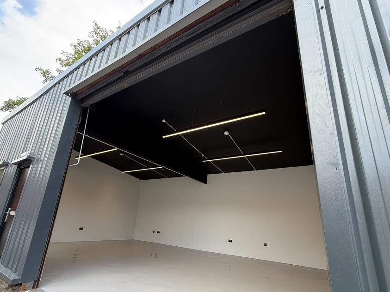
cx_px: 185
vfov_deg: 74.3
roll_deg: -3.9
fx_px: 192
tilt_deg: +17.3
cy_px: 167
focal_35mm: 17
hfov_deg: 91.0
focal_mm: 2.22
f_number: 2.2
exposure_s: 1/106
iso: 64
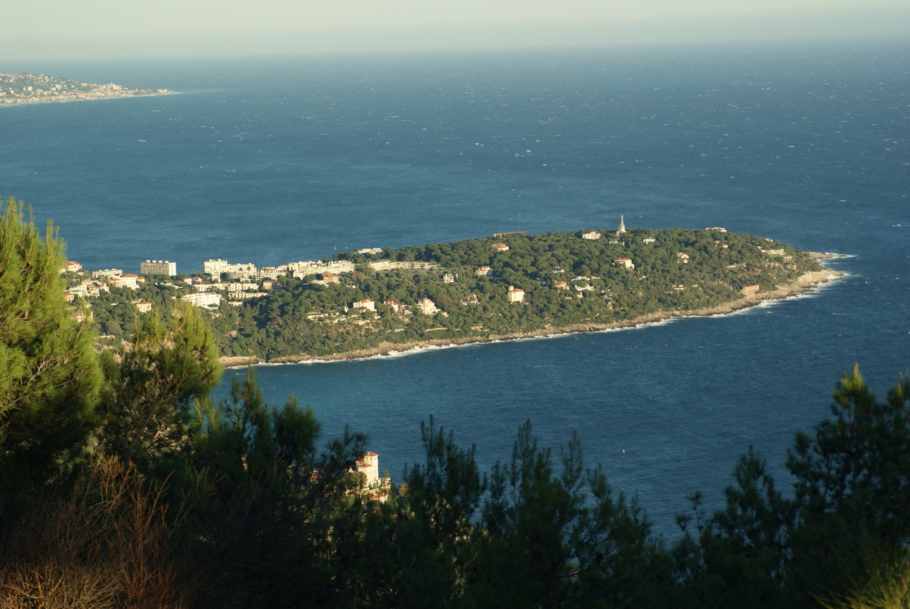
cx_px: 455
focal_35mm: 128
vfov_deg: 10.8
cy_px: 304
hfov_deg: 16.1
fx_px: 3227
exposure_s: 1/250
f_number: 6.3
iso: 100
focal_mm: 85
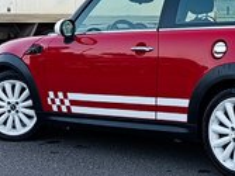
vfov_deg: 14.3
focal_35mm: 103
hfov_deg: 18.8
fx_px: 699
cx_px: 211
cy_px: 30
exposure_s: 1/100
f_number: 1.65
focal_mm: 6.11
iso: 60
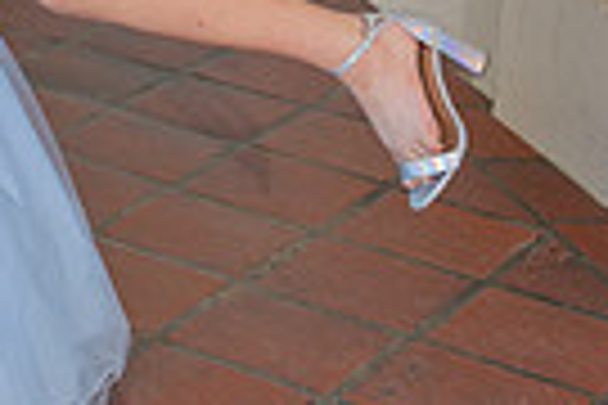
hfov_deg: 14.2
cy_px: -195
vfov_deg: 10.8
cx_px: -574
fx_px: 2077
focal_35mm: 123
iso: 200
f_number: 3.2
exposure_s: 1/200
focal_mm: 26
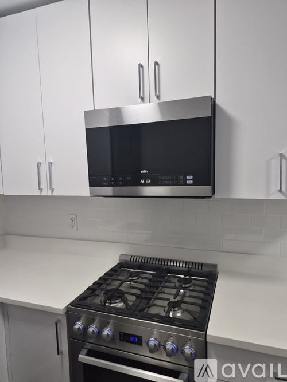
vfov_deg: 73.9
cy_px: 191
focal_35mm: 23
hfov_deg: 58.9
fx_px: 254
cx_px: 144
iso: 250
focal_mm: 5.4
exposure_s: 1/120
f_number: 1.8
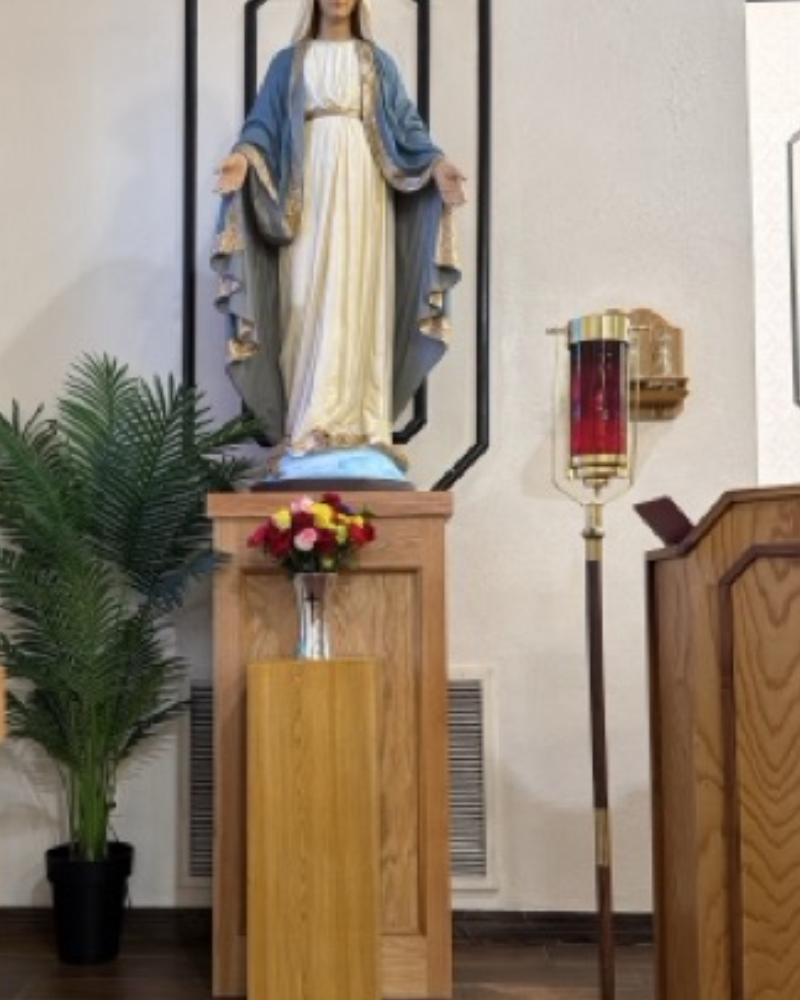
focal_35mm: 37
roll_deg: +0.0
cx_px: 326
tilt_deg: +3.4
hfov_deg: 40.0
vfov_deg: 48.9
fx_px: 1095
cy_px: 573
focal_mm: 6.76
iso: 640
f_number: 1.78
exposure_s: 1/60
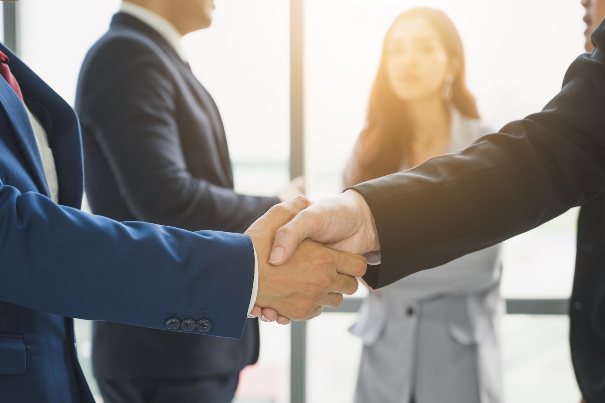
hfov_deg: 22.4
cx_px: 298
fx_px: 1529
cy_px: 254
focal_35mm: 91
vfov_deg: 15.0
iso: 640
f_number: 4
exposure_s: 1/500
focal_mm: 70
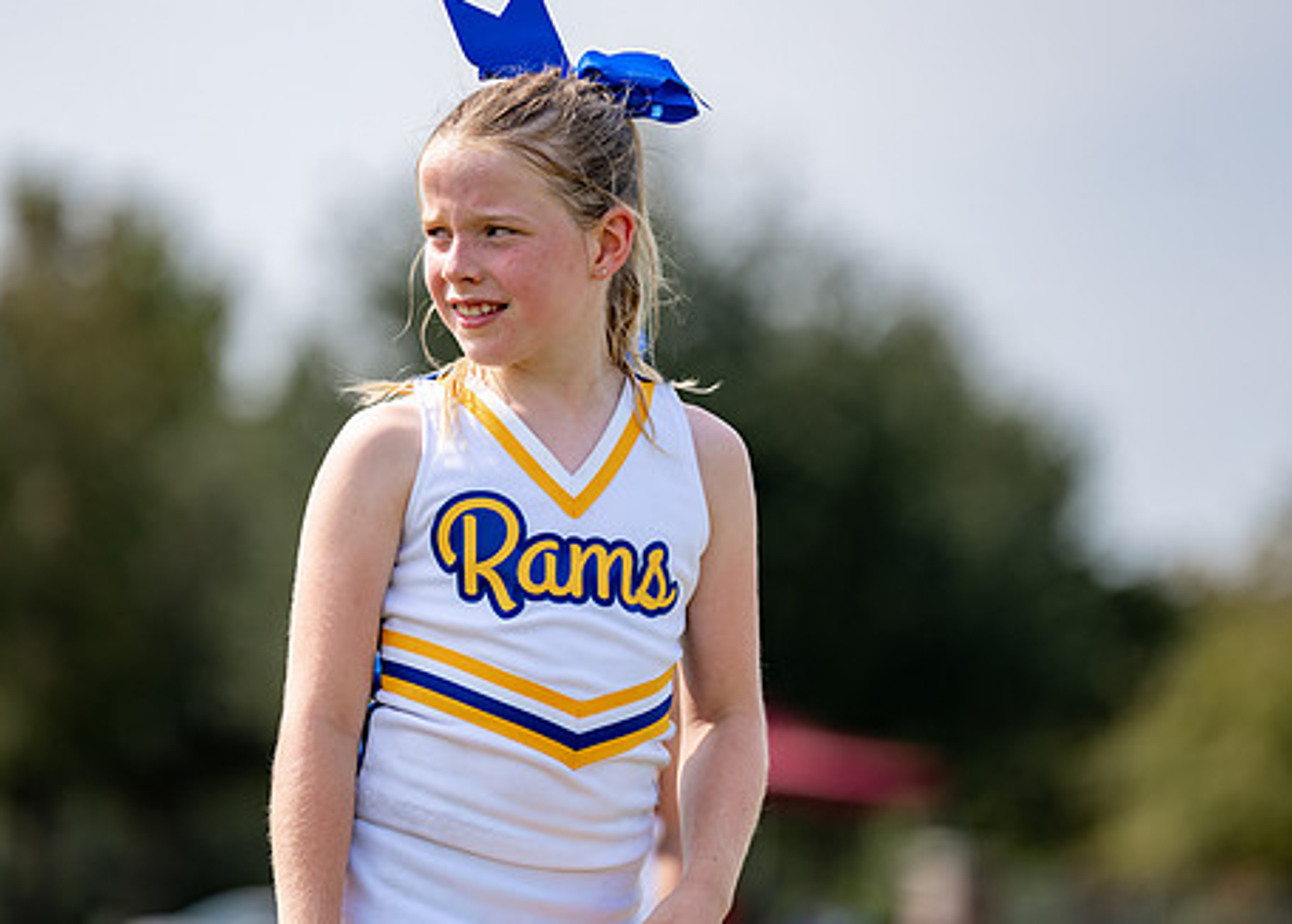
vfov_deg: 5.4
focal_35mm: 268
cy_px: 473
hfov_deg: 7.5
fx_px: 9837
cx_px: 544
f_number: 2.8
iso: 100
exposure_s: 1/1600
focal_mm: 200
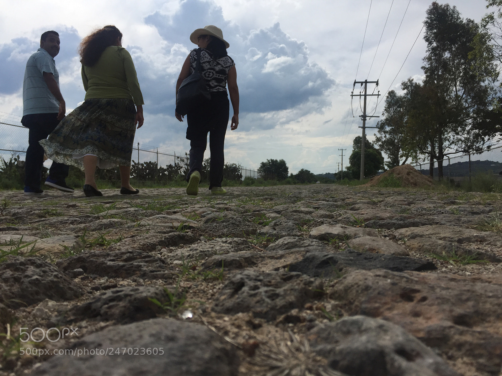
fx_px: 421
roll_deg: -0.5
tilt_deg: -0.9
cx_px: 251
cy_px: 188
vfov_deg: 48.2
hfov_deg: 61.7
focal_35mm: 29
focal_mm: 4.15
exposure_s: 1/4405
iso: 32
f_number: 2.2
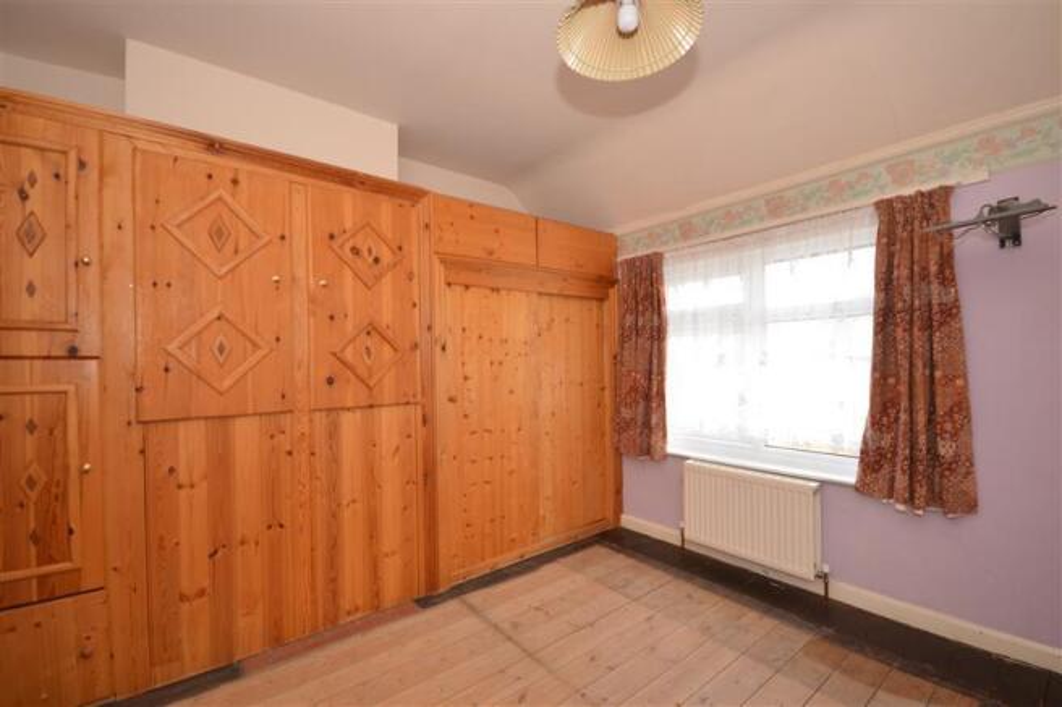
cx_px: 531
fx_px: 442
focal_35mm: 15
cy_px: 354
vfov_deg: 77.3
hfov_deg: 100.4
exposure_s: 1/60
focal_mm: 10
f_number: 4
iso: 200
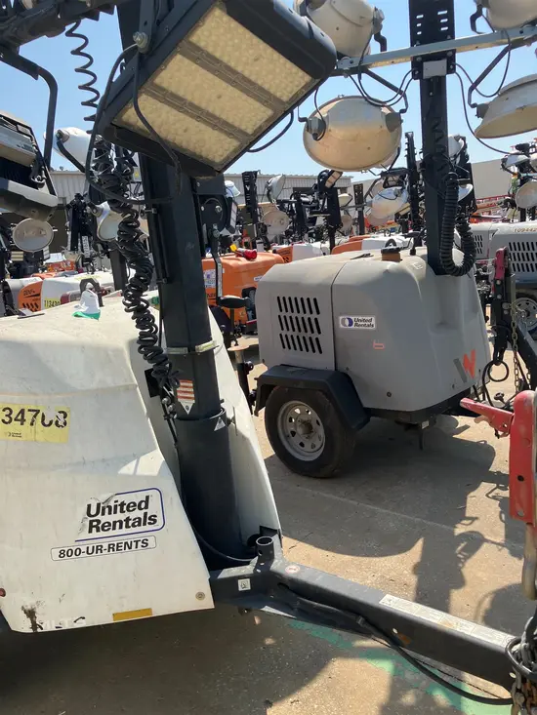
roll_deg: +7.8
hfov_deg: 49.8
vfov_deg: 63.4
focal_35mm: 28
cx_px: 268
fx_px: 579
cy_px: 358
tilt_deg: -7.7
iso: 32
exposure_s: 1/1517
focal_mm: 3.99
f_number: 1.8
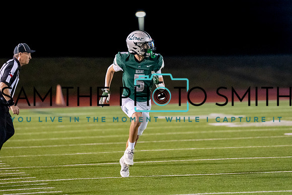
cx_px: 139
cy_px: 81
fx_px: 2757
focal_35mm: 340
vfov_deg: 4.0
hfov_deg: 6.1
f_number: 2.8
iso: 5000
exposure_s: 1/1000
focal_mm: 200
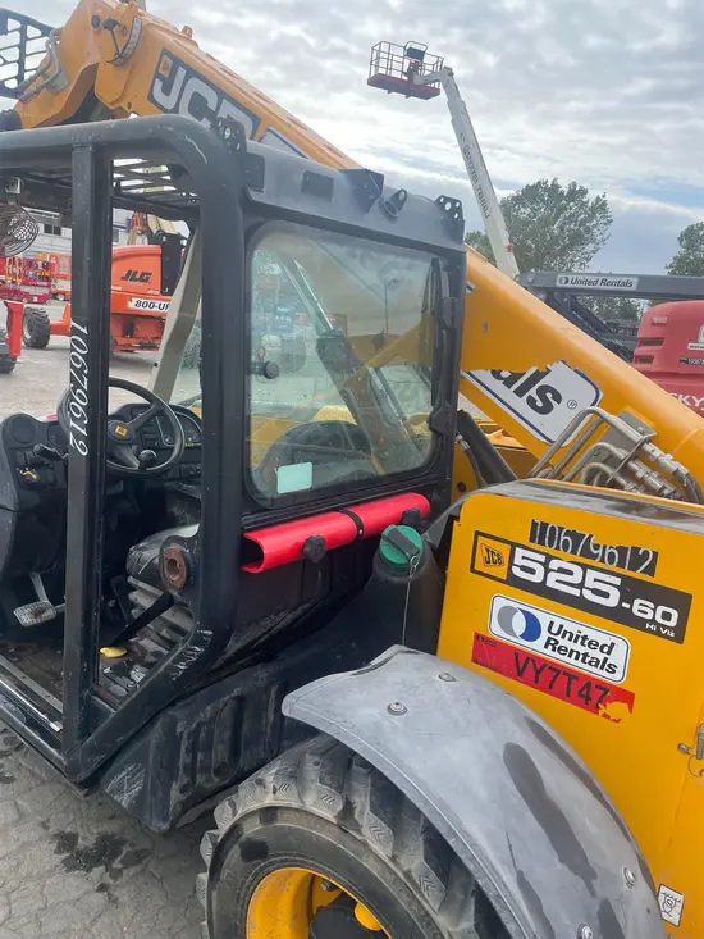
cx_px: 352
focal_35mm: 26
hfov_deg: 53.1
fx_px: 705
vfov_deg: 67.3
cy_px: 470
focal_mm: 4.2
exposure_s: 1/1453
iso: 32
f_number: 1.6
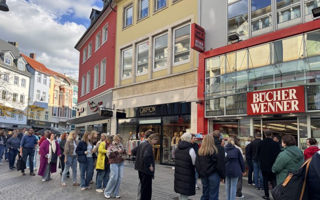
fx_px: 227
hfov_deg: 70.4
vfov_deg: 47.4
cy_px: 117
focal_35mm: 26
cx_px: 161
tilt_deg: +5.8
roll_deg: -1.7
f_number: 1.78
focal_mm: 6.76
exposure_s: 1/980
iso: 80
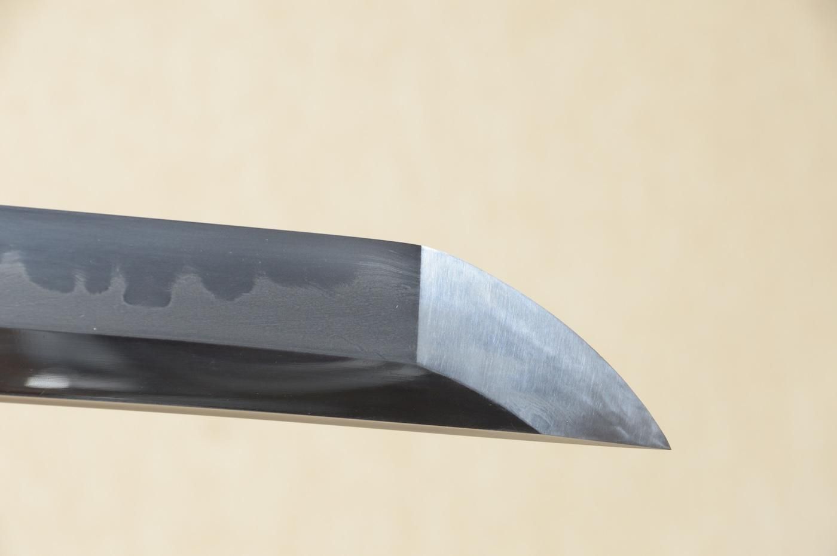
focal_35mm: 202
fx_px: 4704
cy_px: 278
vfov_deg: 6.8
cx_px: 418
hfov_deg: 10.2
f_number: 11
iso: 400
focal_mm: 135
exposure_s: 1/1.6
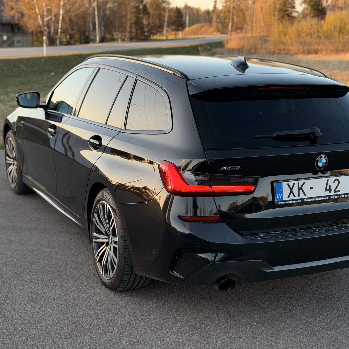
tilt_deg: -13.4
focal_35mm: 57
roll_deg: -0.5
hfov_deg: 30.0
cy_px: 174
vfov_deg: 30.0
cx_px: 204
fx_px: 650
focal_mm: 6.76
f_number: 1.78
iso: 64
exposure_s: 1/223
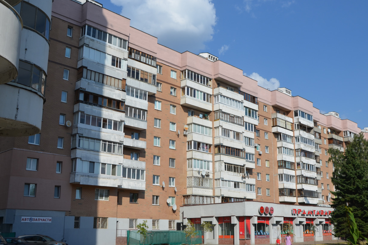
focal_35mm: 39
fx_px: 395
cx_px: 204
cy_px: 142
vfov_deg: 34.5
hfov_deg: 49.9
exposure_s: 1/320
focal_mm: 21
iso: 100
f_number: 9
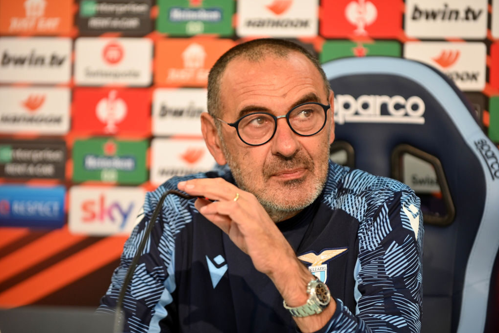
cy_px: 166
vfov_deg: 6.8
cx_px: 250
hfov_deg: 10.2
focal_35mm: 201
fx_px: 2786
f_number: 4
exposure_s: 1/125
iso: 1000
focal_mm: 200
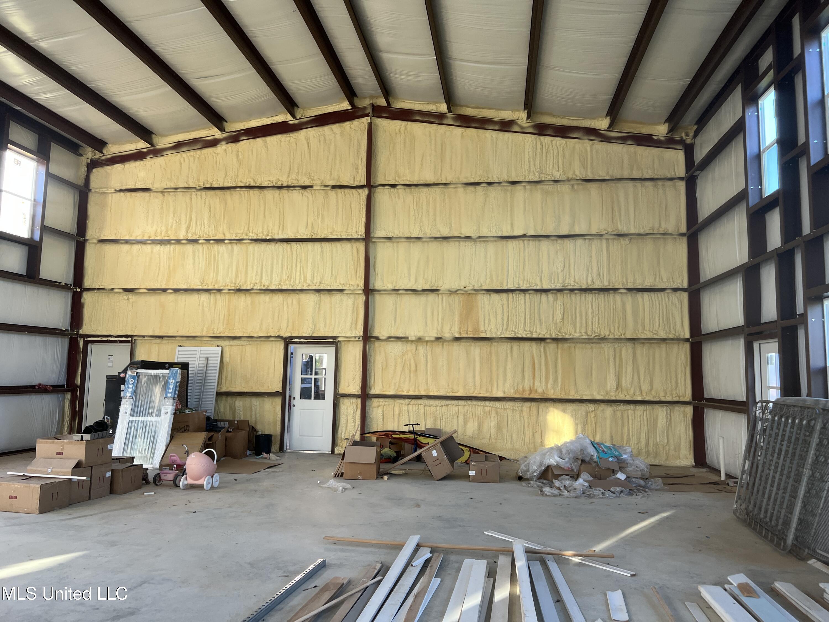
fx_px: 623
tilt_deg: +6.1
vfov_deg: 53.1
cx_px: 414
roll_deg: -0.7
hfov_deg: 67.3
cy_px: 311
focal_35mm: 26
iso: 100
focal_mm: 5.7
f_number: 1.5
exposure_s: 1/121
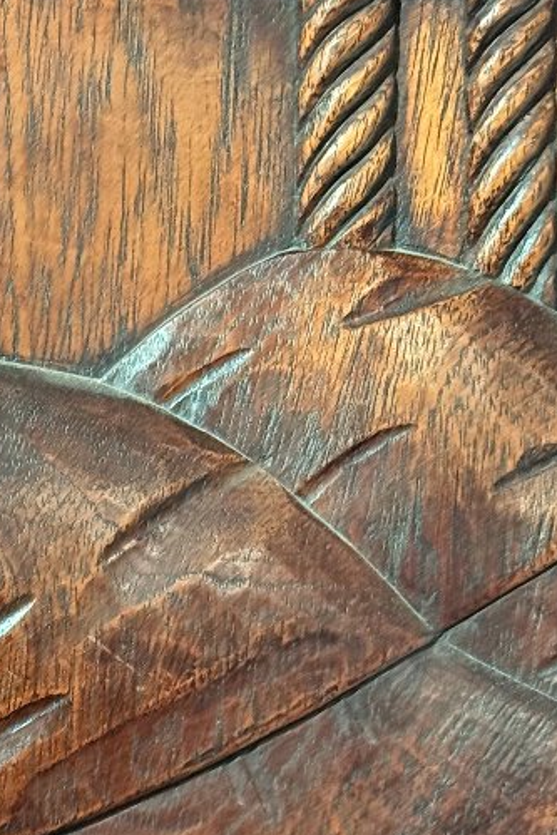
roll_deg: -2.0
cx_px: -127
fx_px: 2783
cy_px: 669
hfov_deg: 11.2
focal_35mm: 120
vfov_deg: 16.9
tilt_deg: -1.4
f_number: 1.78
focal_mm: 6.76
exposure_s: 1/33
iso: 500
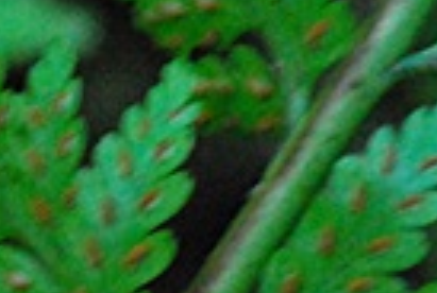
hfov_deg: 3.8
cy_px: -48
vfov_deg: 2.5
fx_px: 6618
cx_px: 545
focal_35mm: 544
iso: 1600
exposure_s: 1/8
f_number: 5.6
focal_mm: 62
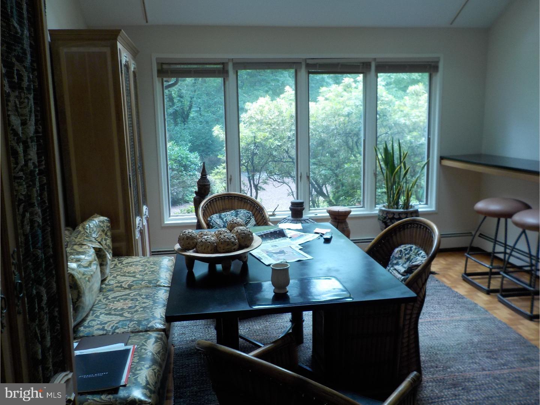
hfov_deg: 60.0
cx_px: 270
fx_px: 468
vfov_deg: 46.8
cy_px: 202
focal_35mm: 30
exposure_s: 1/40
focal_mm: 4.1
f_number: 3.3
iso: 125
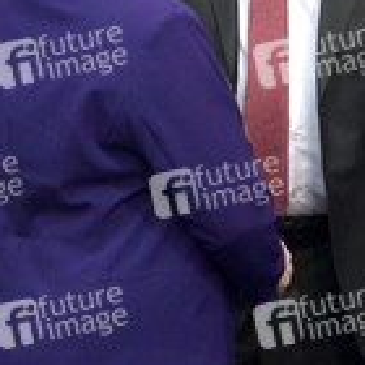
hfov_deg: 1.3
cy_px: -8
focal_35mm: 1369
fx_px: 16331
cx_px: 252
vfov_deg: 1.3
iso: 8000
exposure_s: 1/400
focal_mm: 500
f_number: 5.6
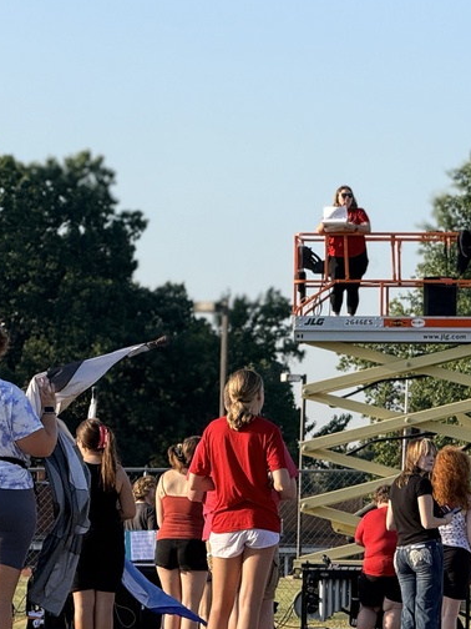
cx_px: 364
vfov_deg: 8.1
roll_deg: -1.1
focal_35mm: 244
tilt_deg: +2.5
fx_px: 4427
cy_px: 392
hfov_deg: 6.1
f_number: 2.8
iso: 64
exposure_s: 1/914
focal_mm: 15.66
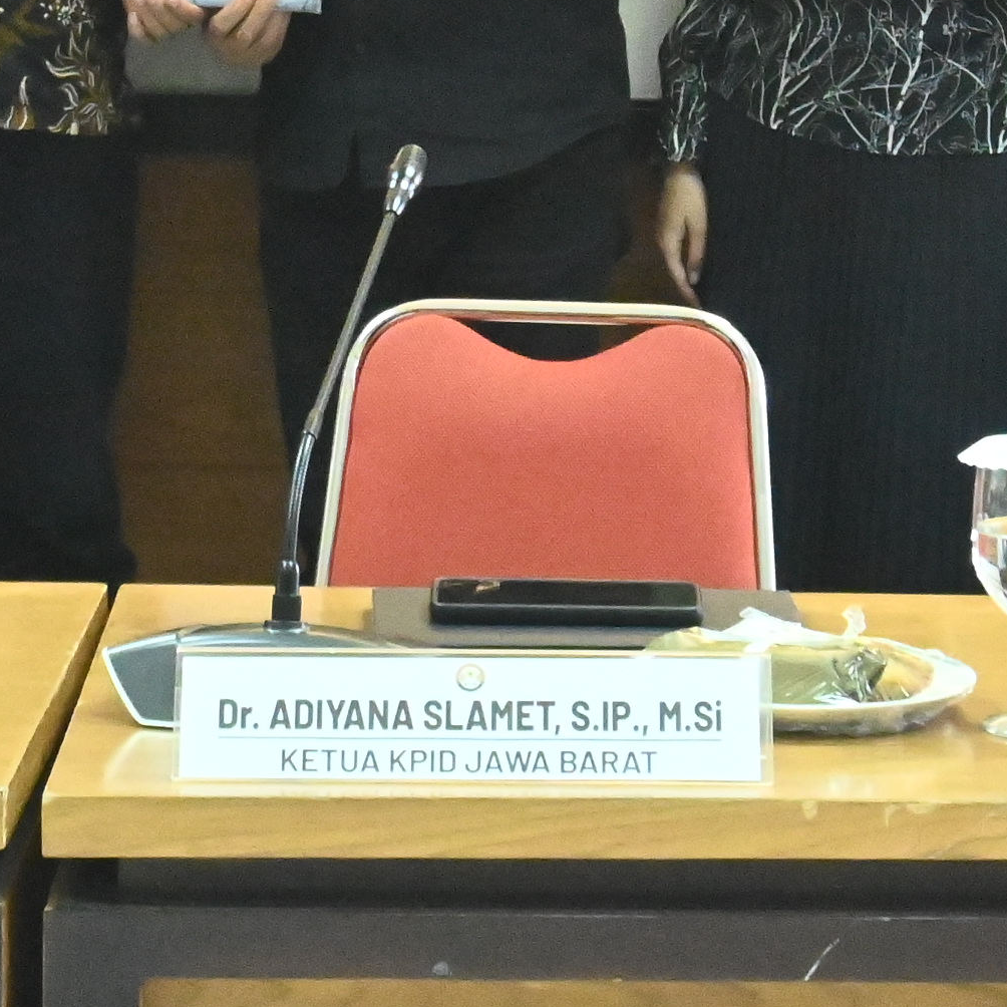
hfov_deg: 10.8
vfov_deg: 10.6
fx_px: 5320
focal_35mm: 162
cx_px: 388
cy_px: -320
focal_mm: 30.5
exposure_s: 1/80
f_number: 6.3
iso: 6400
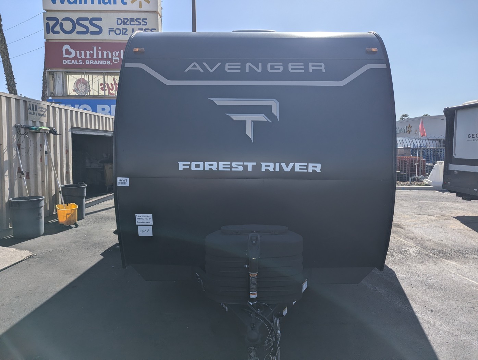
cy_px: 180
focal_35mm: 24
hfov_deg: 71.5
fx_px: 332
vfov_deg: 56.9
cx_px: 239
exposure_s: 1/4184
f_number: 1.85
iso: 45
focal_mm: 6.81
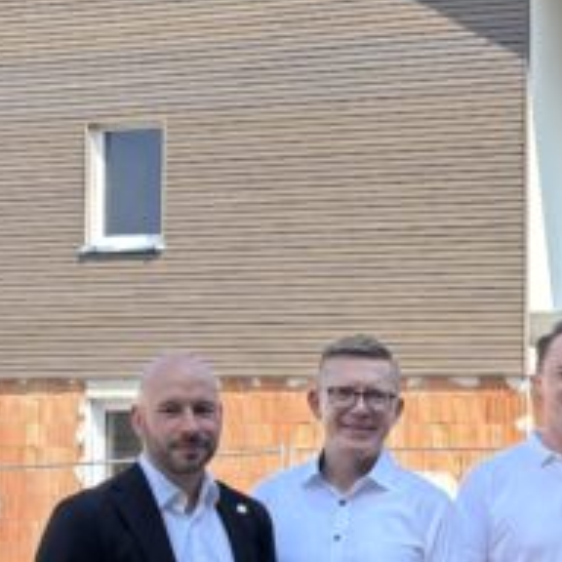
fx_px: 1690
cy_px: 471
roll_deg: -0.9
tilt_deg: -0.9
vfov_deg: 18.7
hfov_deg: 17.7
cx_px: 729
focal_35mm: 92
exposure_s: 1/1522
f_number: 1.6
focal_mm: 5.96
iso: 50
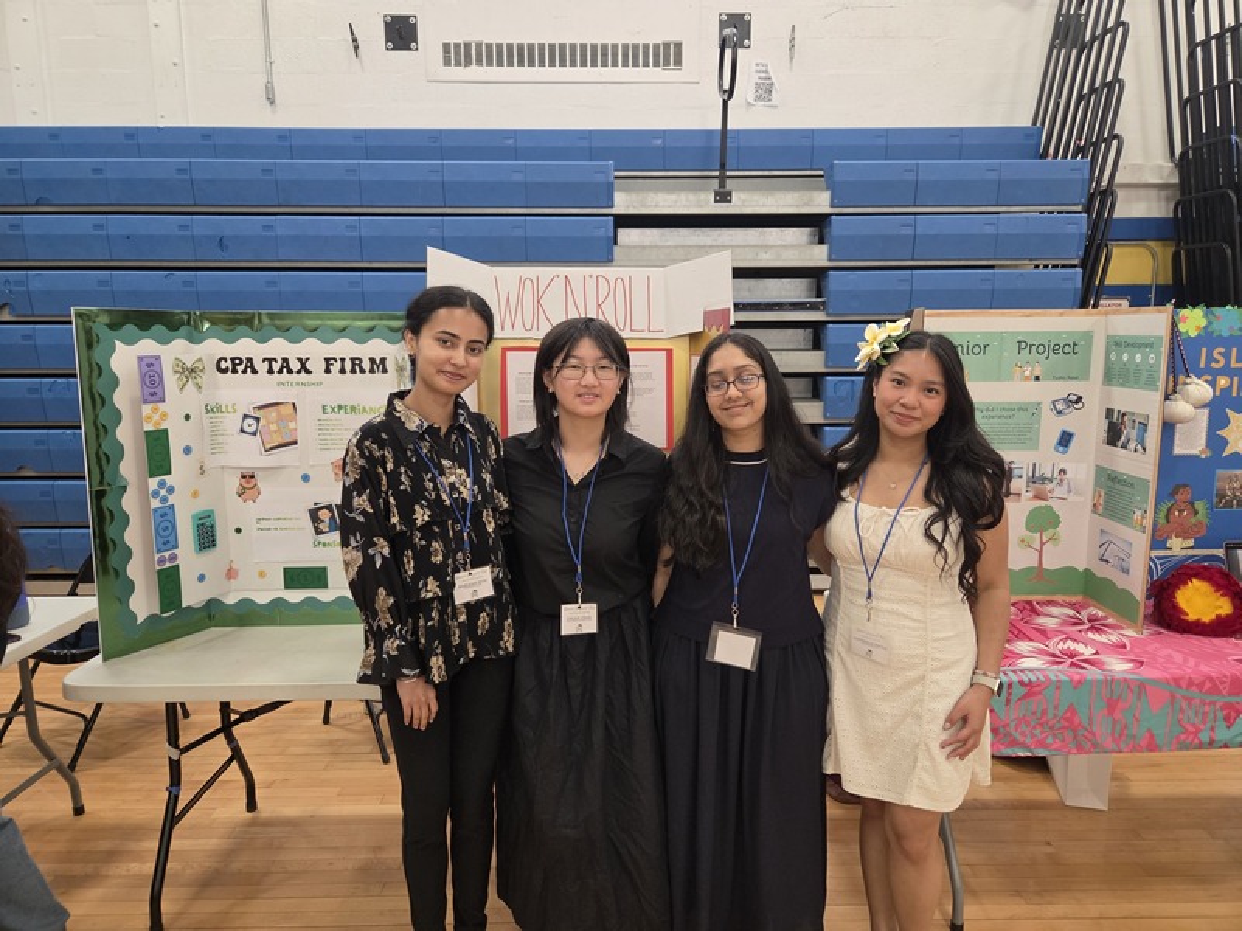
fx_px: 825
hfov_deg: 73.9
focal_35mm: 23
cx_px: 621
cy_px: 466
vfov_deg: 58.9
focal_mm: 5.4
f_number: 1.8
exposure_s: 1/120
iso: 500
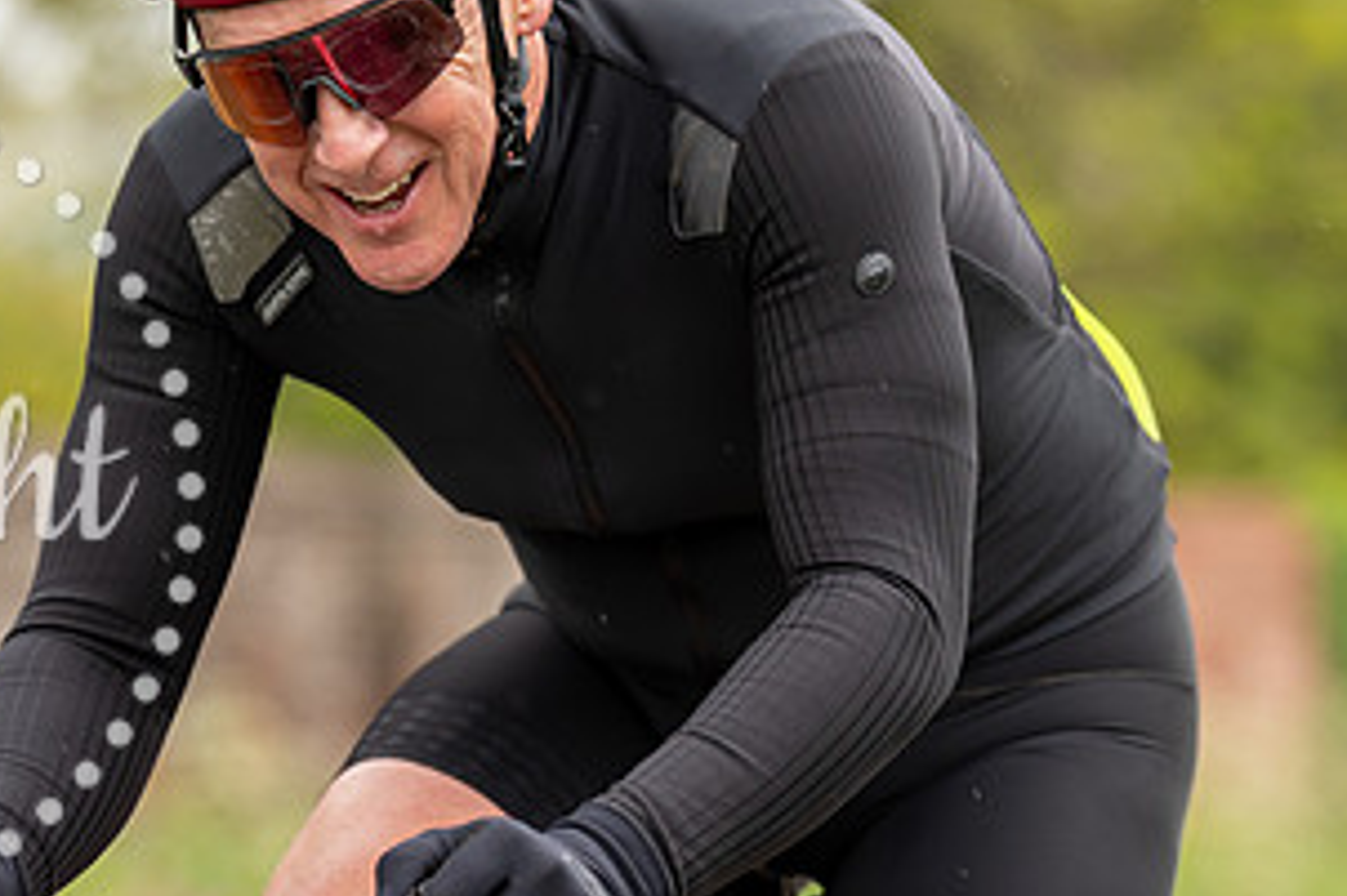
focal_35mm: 275
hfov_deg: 7.5
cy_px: 265
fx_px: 10284
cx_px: 477
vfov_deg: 5.0
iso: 500
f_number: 3.5
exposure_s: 1/1000
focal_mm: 143
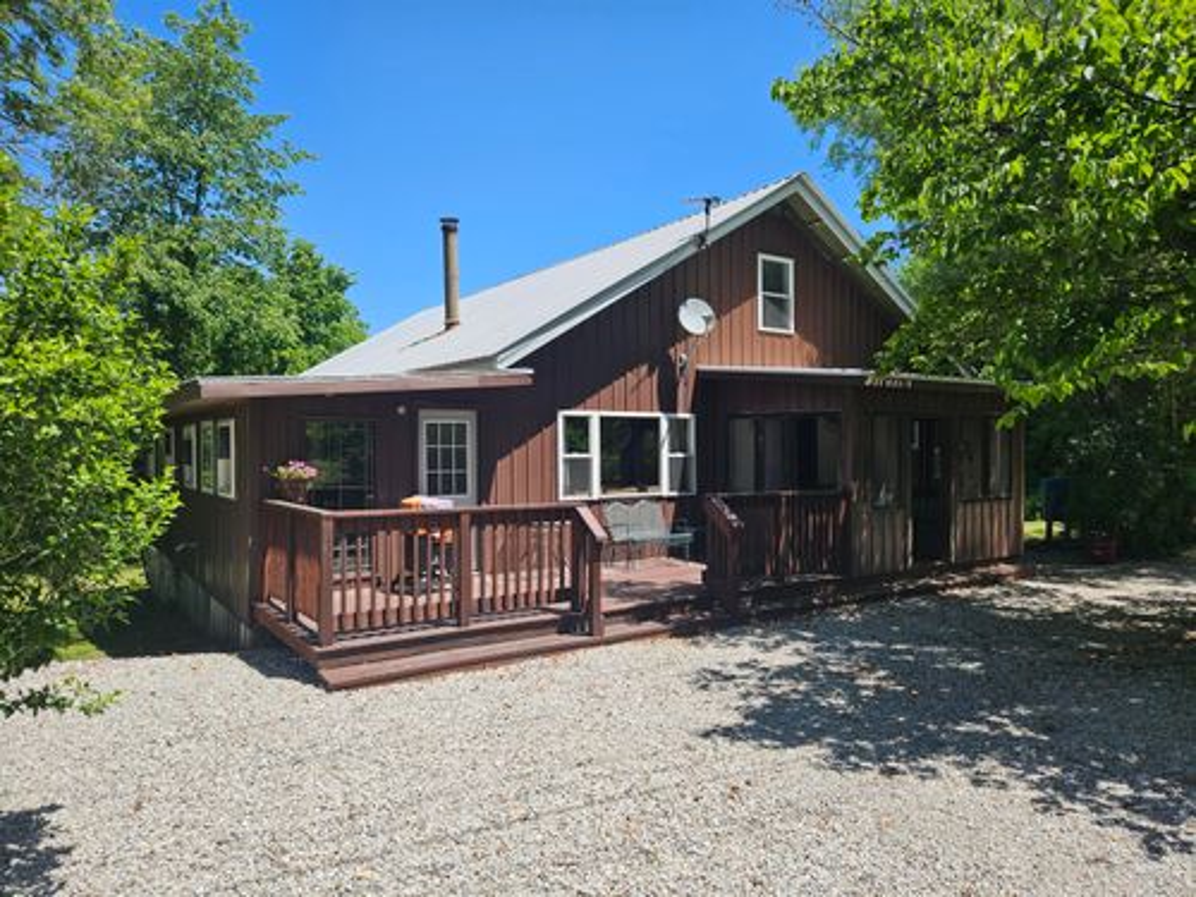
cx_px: 598
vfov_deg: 58.9
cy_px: 448
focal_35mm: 23
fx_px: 795
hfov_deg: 73.9
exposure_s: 1/1628
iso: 25
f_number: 1.8
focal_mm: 5.4
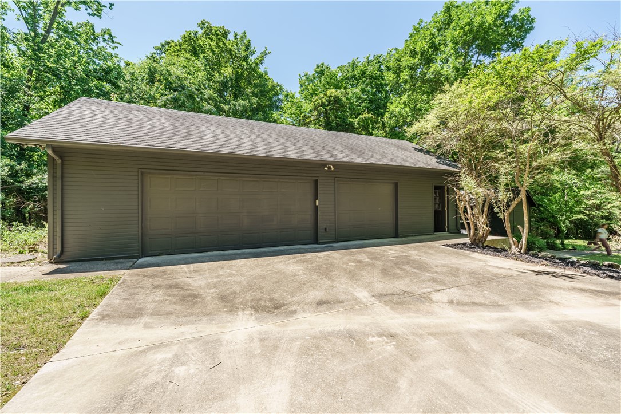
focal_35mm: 14
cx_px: 310
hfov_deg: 104.3
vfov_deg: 81.2
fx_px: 241
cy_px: 207
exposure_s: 1/3200
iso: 200
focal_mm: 14
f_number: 9
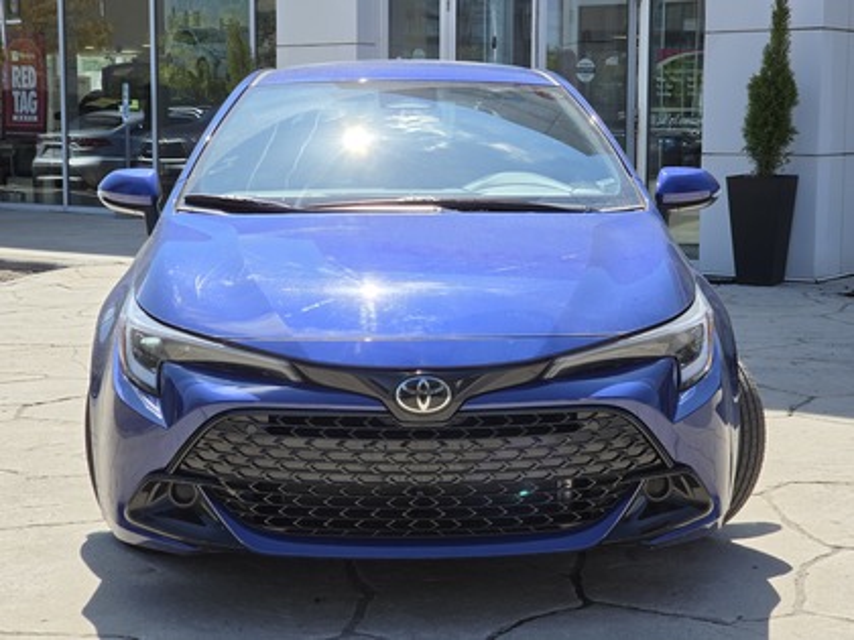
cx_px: 427
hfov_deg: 28.2
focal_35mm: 69
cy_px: 320
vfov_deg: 21.3
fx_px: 1702
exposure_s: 1/832
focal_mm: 7
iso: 25
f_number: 2.4
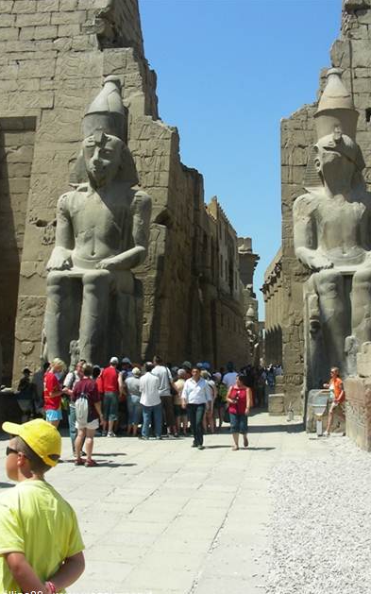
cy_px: 300
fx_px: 663
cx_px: 206
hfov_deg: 31.2
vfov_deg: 48.2
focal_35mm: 41
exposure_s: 1/380
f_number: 5.6
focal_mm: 6.3
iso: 50
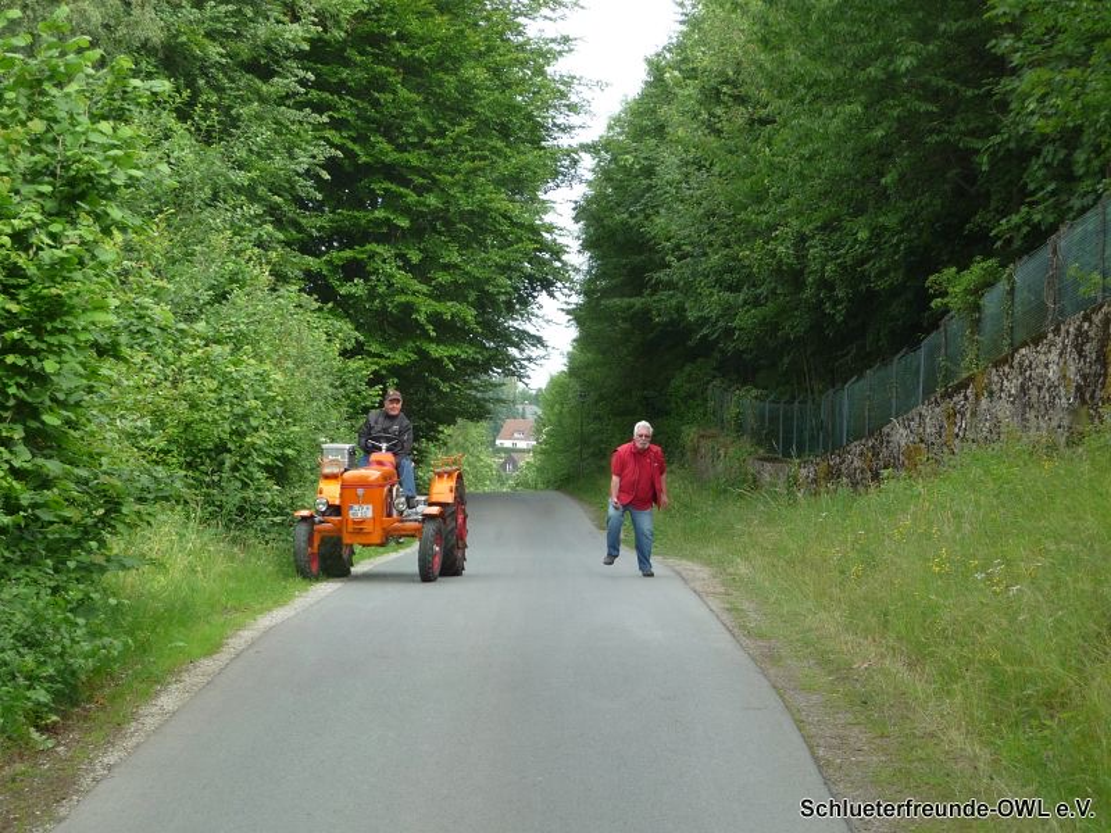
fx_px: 3081
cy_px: 416
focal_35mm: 96
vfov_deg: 15.4
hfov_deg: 20.4
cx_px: 556
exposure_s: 1/100
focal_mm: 16.3
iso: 100
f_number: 4.7
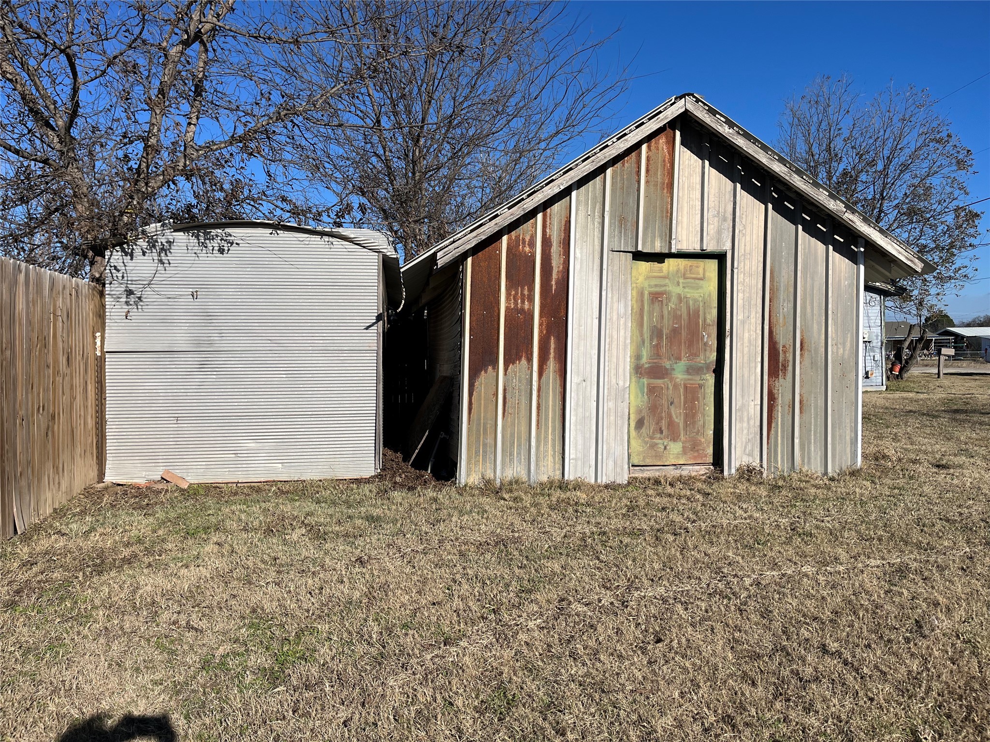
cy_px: 371
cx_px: 495
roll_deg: +0.5
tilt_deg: -0.5
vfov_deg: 53.1
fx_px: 744
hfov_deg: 67.3
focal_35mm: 26
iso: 50
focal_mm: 5.1
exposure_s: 1/5556
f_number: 1.6
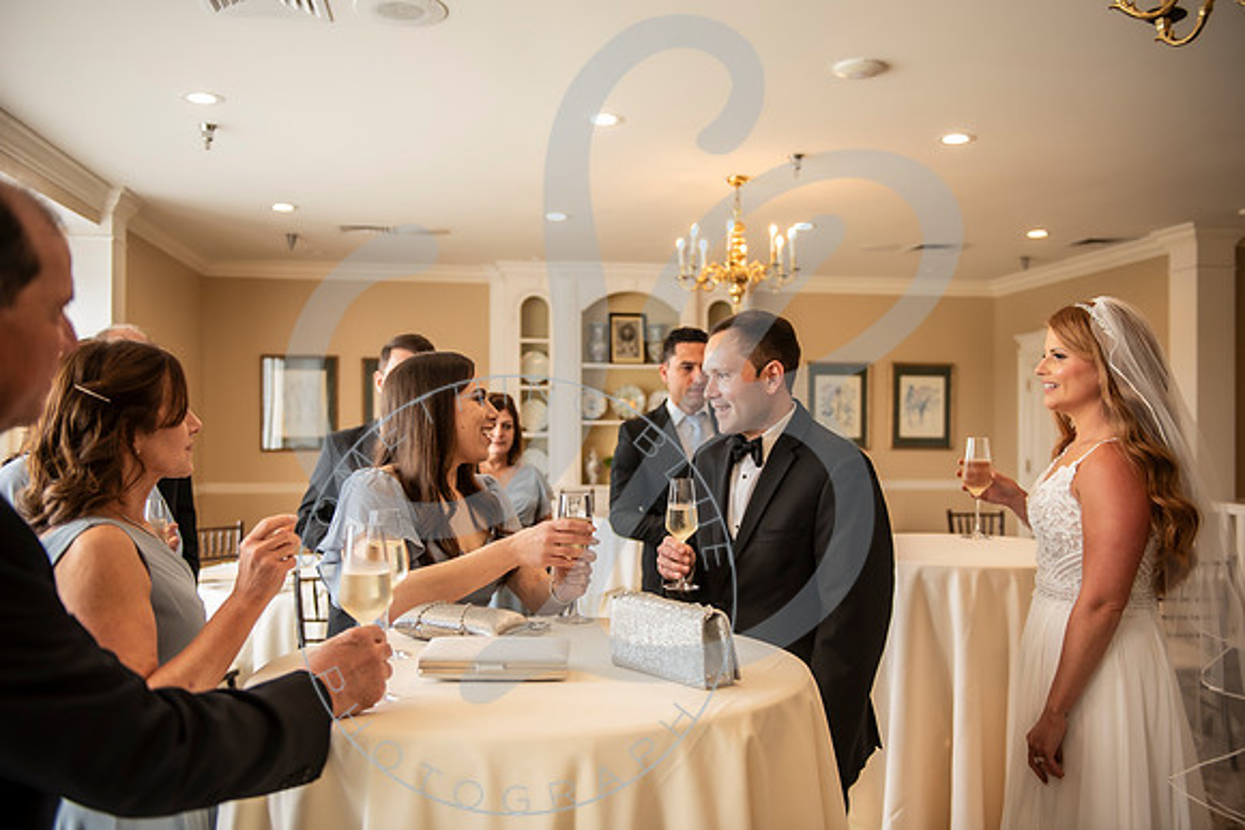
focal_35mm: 32
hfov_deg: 58.7
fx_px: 1107
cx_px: 622
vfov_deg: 41.1
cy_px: 415
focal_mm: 32
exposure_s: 1/160
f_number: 2.8
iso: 400
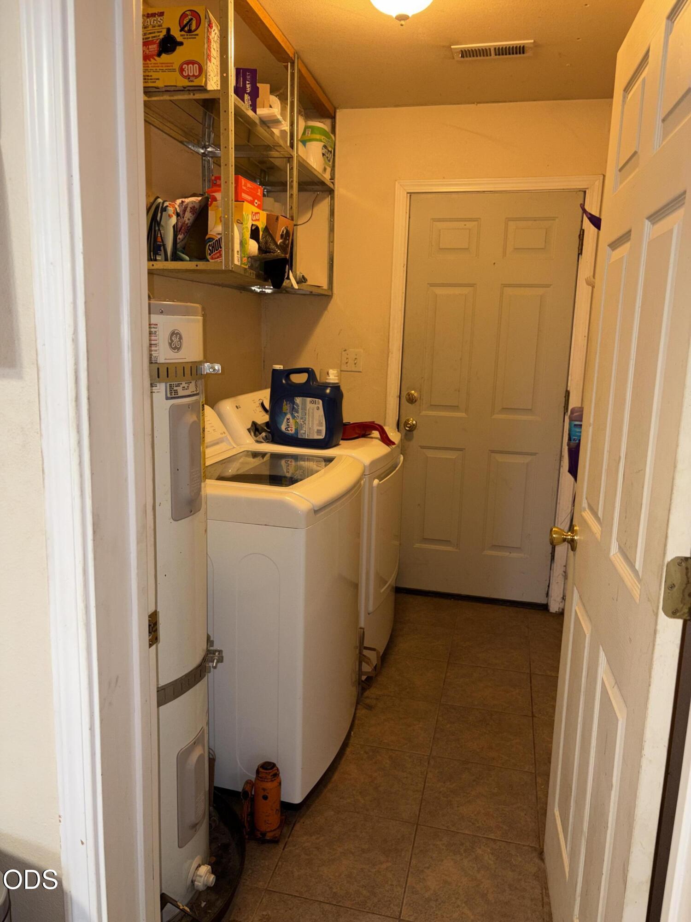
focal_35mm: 26
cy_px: 461
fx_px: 692
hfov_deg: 53.1
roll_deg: -1.8
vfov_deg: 67.3
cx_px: 346
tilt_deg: -8.6
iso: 40
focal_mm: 5.96
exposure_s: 1/16
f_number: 1.6
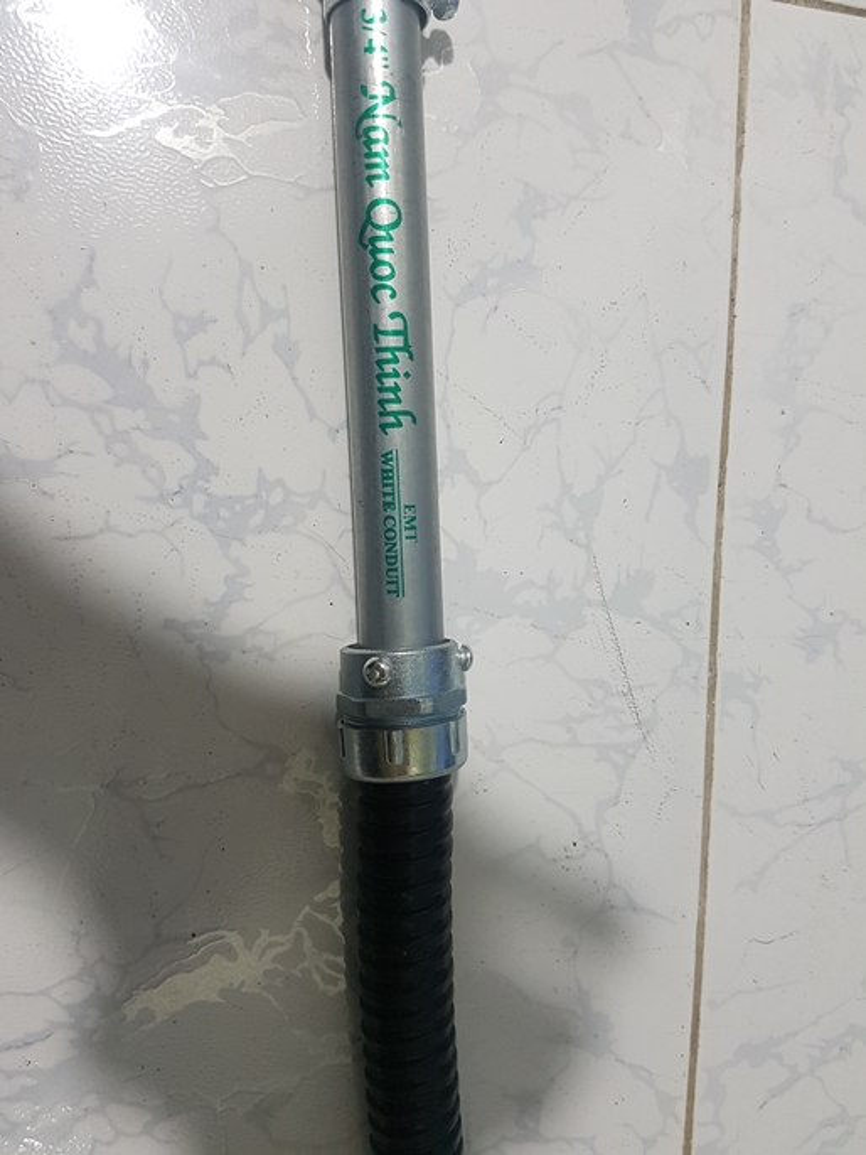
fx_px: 867
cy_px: 578
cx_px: 433
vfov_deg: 67.3
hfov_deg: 53.1
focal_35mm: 26
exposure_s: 1/50
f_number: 1.7
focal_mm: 4.2
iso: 200
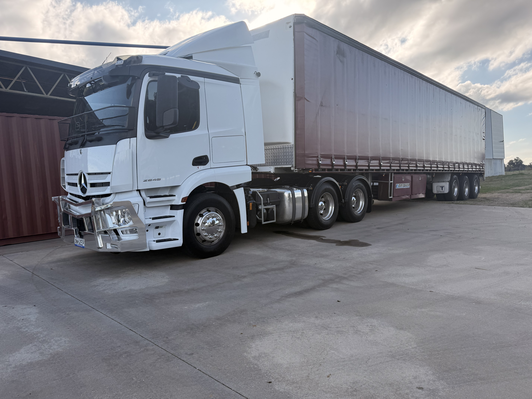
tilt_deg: +2.0
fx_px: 369
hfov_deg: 71.6
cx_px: 266
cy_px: 200
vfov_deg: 56.8
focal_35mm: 24
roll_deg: +4.4
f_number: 1.78
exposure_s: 1/2169
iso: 100
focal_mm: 6.76
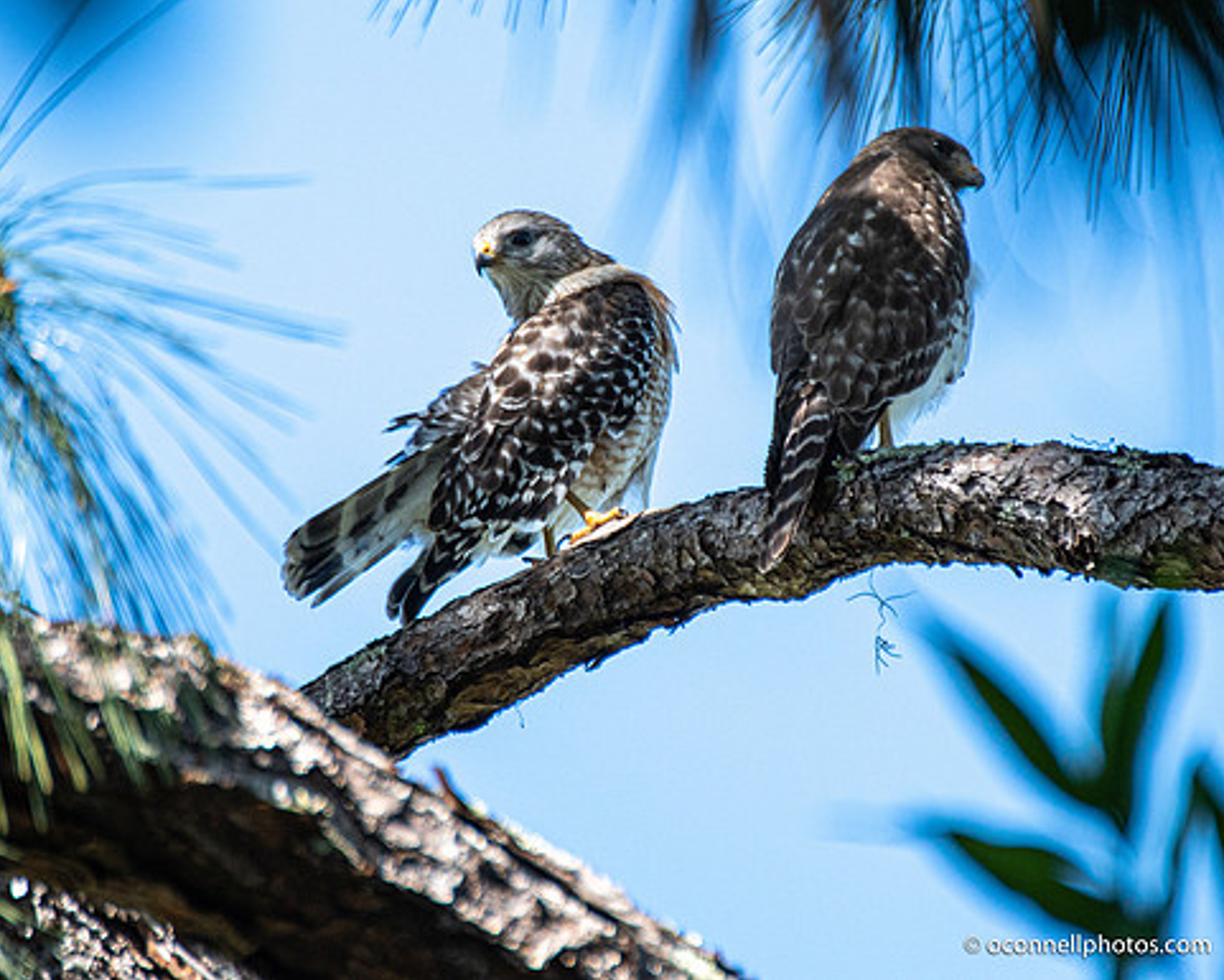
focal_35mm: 784
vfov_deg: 2.0
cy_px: 398
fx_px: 28407
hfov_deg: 2.5
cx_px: 564
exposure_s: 1/500
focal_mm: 300
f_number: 5.6
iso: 160
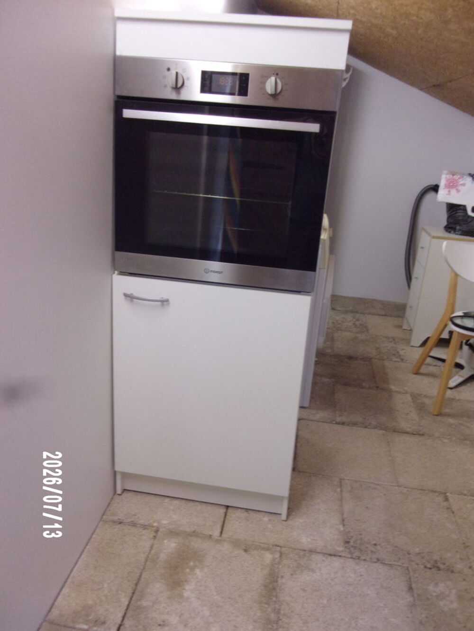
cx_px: 237
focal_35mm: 28
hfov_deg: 49.8
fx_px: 511
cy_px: 316
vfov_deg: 63.4
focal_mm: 5.1
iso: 341
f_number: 3.9
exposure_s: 1/34
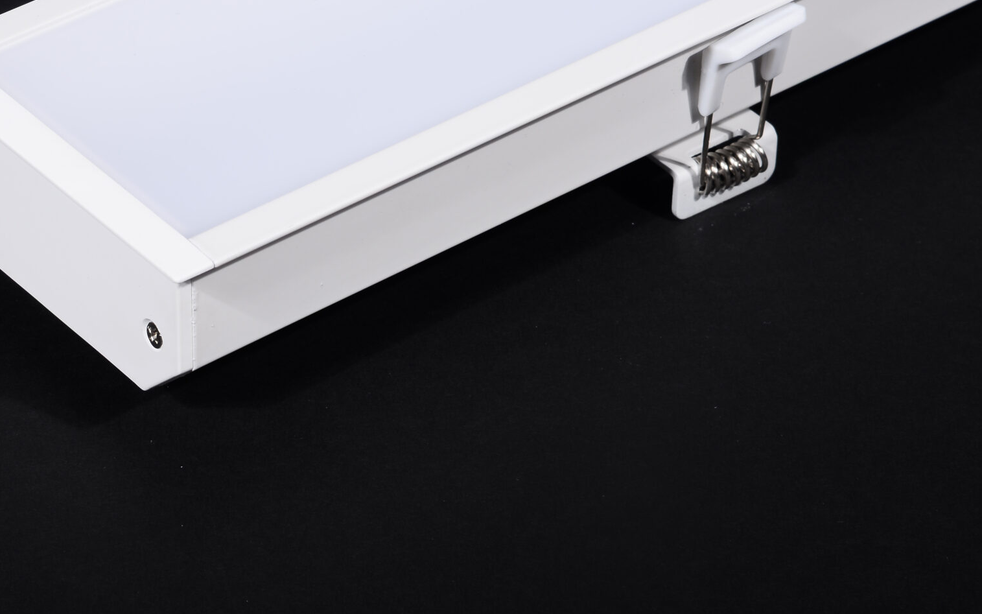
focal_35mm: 193
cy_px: 128
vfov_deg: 6.8
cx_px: 242
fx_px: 5165
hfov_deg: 10.8
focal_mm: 112
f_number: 16
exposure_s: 1/160
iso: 100
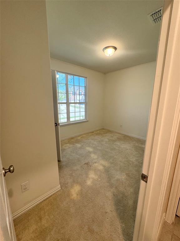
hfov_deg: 85.7
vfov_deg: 102.1
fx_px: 97
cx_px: 90
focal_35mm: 14
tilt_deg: -12.9
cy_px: 120
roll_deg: -0.4
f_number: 2.2
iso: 250
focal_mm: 2.22
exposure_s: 1/120
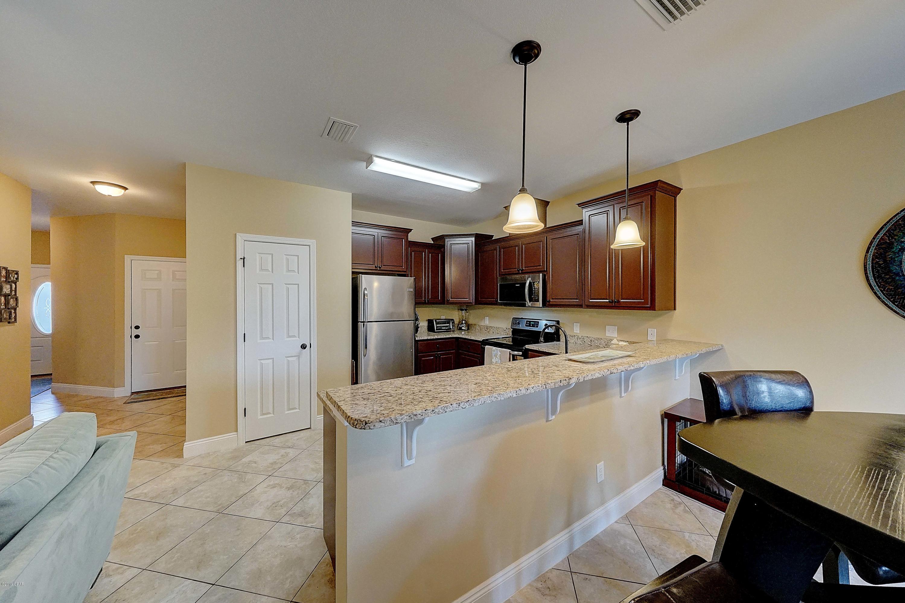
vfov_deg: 90.0
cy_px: 302
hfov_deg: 112.6
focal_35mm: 12
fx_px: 302
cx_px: 452
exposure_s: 1/60
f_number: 8
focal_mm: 12
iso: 1600
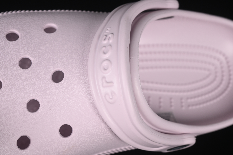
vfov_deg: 18.2
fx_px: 485
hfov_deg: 27.0
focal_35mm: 75
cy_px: 78
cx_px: 116
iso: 160
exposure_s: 1/80
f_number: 7.1
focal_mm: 50
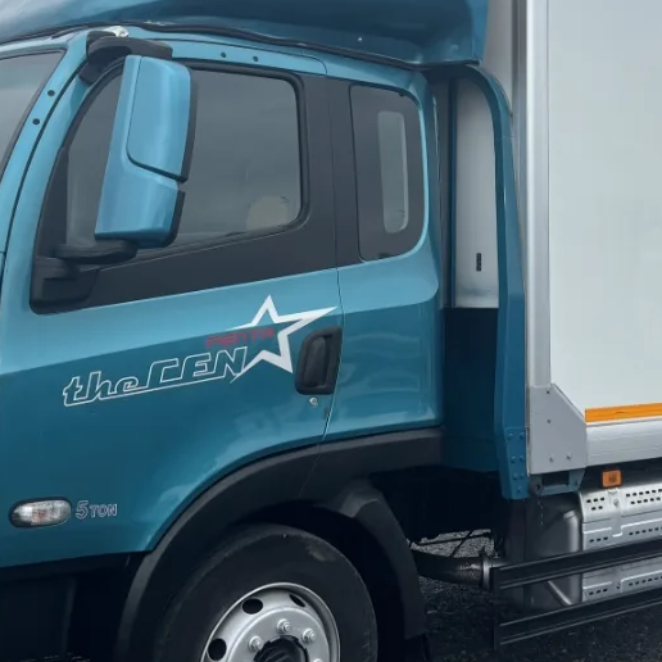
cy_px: 174
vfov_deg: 29.6
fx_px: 1233
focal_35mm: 57
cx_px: 439
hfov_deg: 29.8
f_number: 1.6
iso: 50
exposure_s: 1/3205
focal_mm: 5.96
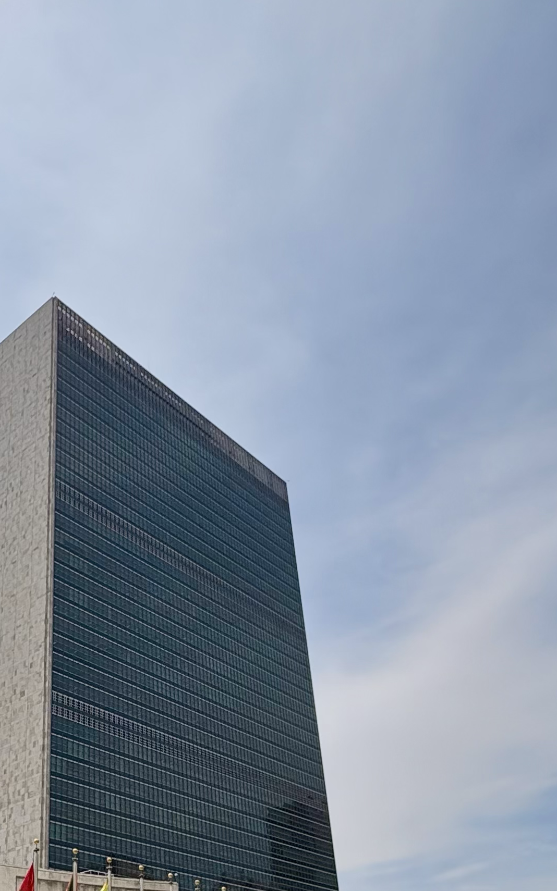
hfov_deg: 35.5
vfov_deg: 52.4
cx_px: 143
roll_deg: +1.8
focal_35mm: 35
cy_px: 690
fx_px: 851
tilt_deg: +25.2
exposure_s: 1/5263
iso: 50
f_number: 2.2
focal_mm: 2.22
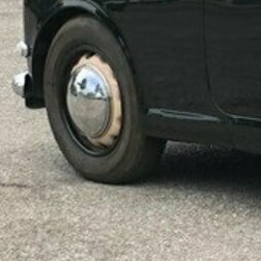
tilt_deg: -8.6
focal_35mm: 219
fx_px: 1868
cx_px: 604
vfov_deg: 8.0
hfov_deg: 7.5
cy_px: 75
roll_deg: +0.2
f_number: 2.4
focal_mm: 6
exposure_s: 1/215
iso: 16
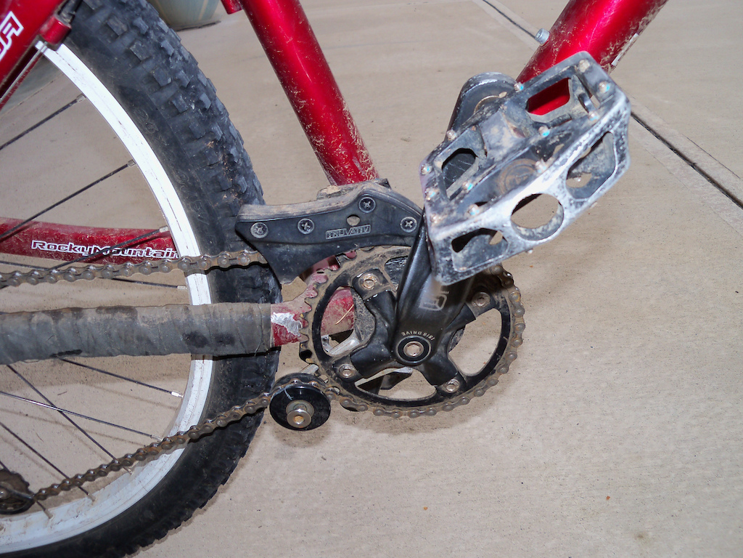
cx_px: 372
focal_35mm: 35
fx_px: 751
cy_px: 279
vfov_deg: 40.7
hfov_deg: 52.6
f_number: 3.5
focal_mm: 6.2
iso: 80
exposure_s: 1/160
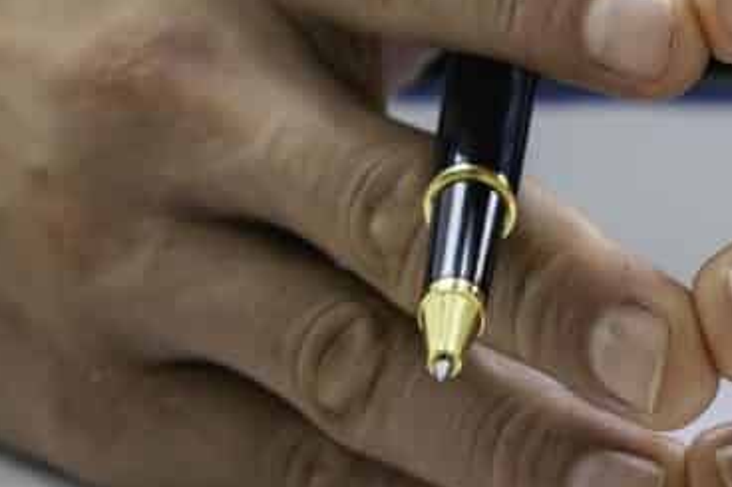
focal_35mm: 592
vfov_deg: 2.3
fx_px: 12031
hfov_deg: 3.5
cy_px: -705
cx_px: 589
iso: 320
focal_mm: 85
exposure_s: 1/100
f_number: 3.5
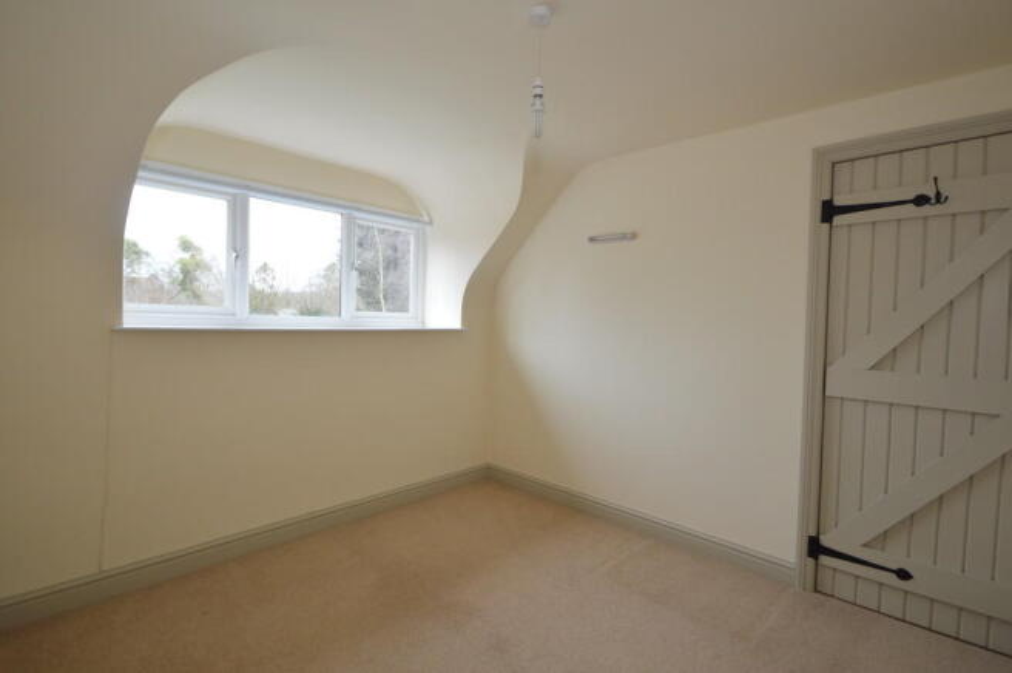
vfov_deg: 71.9
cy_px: 336
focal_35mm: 16
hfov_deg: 95.0
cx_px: 506
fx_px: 463
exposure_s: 1/60
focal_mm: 11
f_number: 3.5
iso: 640
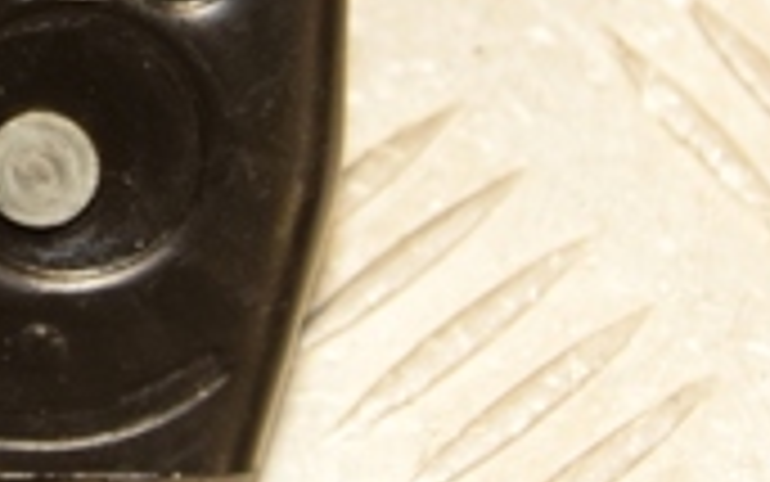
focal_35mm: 331
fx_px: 6948
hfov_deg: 6.3
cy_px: -270
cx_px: -207
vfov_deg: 4.0
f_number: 5
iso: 800
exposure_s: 1/160
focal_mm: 58
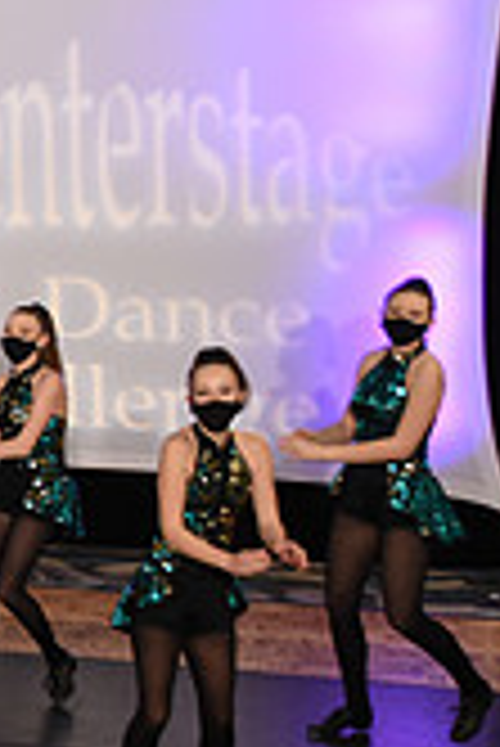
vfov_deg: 17.2
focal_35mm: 119
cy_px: 398
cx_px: -685
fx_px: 2474
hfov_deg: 10.1
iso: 2500
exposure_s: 1/400
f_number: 3.5
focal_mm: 34
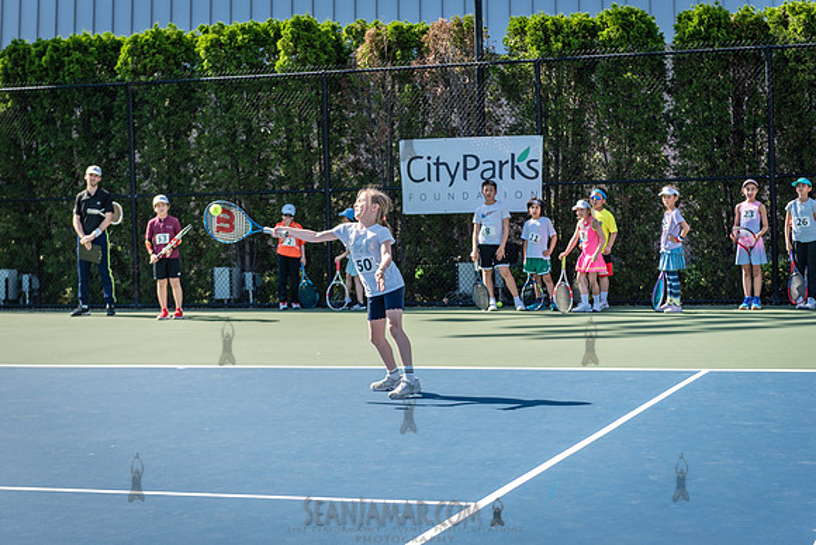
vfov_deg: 18.1
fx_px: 1709
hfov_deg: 26.9
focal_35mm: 75
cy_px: 272
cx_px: 408
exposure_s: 1/1000
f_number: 3.5
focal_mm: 70
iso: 200
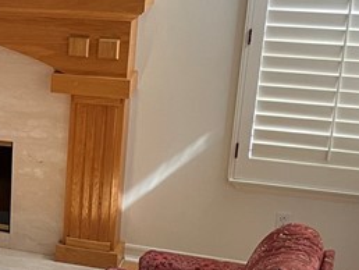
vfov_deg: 14.3
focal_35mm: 103
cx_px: -223
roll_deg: +2.3
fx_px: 1069
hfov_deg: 16.8
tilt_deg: -20.9
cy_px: 200
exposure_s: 1/100
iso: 125
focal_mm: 4.2
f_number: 1.6
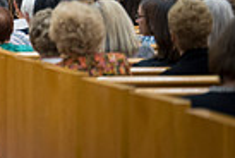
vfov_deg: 4.4
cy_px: -80
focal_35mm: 313
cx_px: -258
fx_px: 2048
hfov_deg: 6.4
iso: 800
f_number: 2.8
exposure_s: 1/125
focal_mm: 70
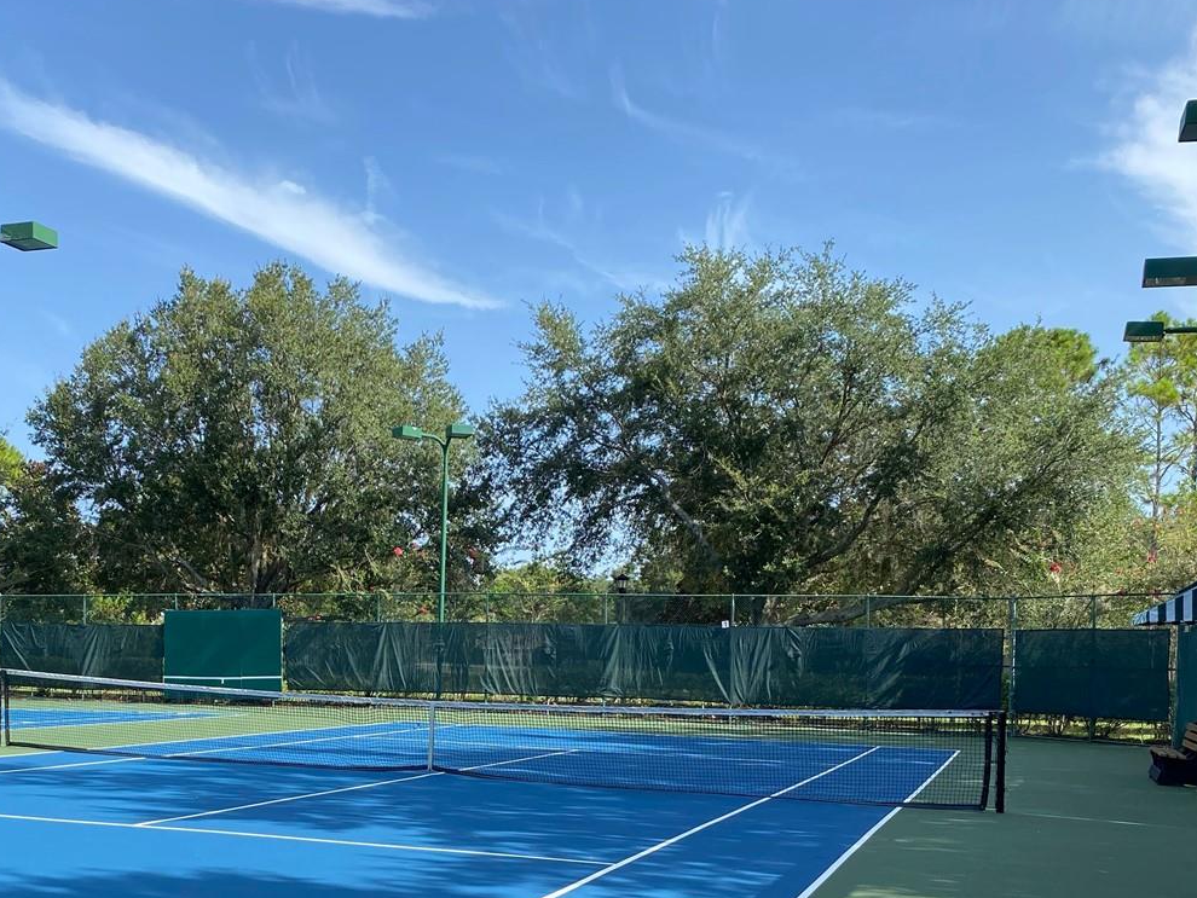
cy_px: 688
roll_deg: -1.5
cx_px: 412
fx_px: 1453
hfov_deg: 44.2
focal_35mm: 42
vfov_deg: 33.6
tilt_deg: -1.4
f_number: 1.8
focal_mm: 4.25
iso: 32
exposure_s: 1/1193
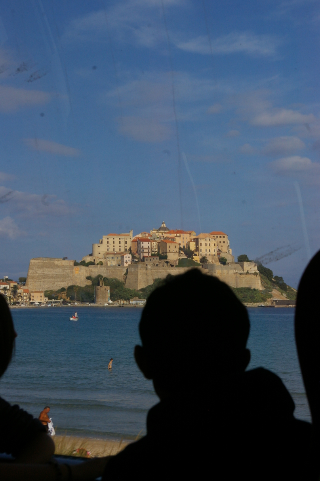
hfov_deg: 16.5
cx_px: 160
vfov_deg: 24.6
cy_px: 240
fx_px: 1102
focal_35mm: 82
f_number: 11
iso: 400
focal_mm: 55
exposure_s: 1/350
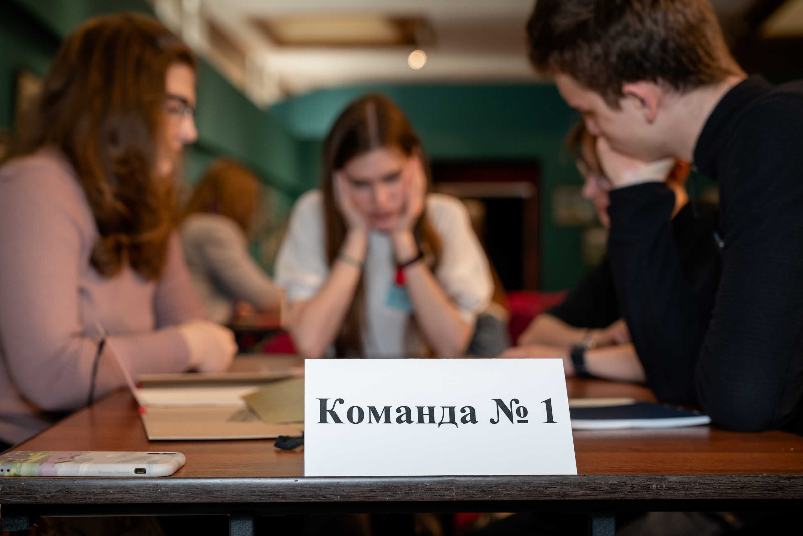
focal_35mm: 53
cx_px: 400
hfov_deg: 37.5
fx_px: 1182
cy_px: 271
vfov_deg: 25.5
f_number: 3.5
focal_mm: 51
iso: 800
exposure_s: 1/100
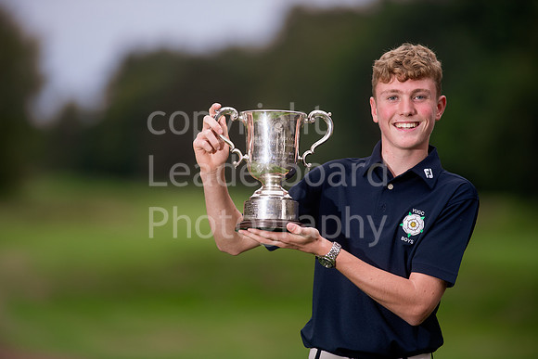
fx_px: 4484
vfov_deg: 4.6
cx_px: 269
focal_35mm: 300
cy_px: 180
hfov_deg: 6.9
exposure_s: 1/250
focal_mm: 300
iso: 160
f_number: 4
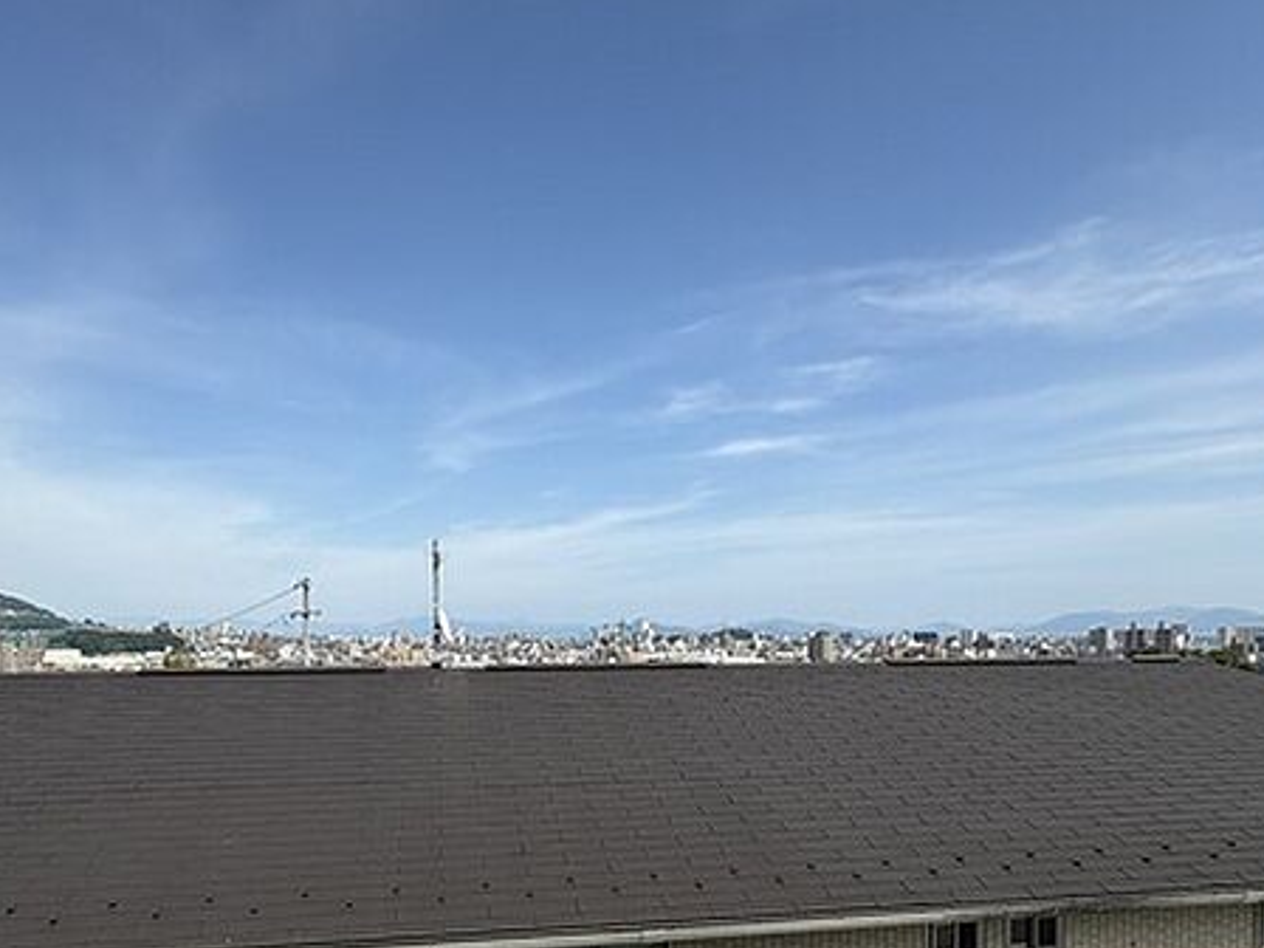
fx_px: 730
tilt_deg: -0.7
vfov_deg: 63.9
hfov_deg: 81.2
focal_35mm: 20
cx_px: 536
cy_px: 649
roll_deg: -0.3
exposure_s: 1/2028
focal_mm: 2.22
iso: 50
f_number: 2.2
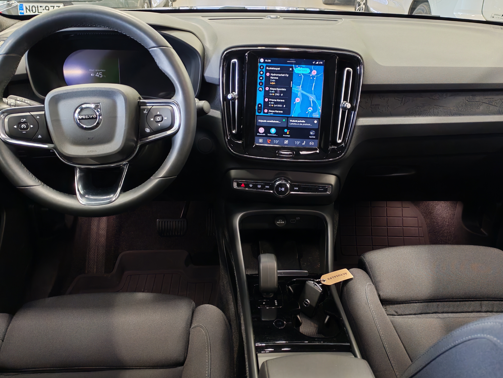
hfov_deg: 55.4
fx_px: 480
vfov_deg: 42.9
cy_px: 189
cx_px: 252
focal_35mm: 33
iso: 1000
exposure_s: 1/50
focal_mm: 6.12
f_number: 1.9
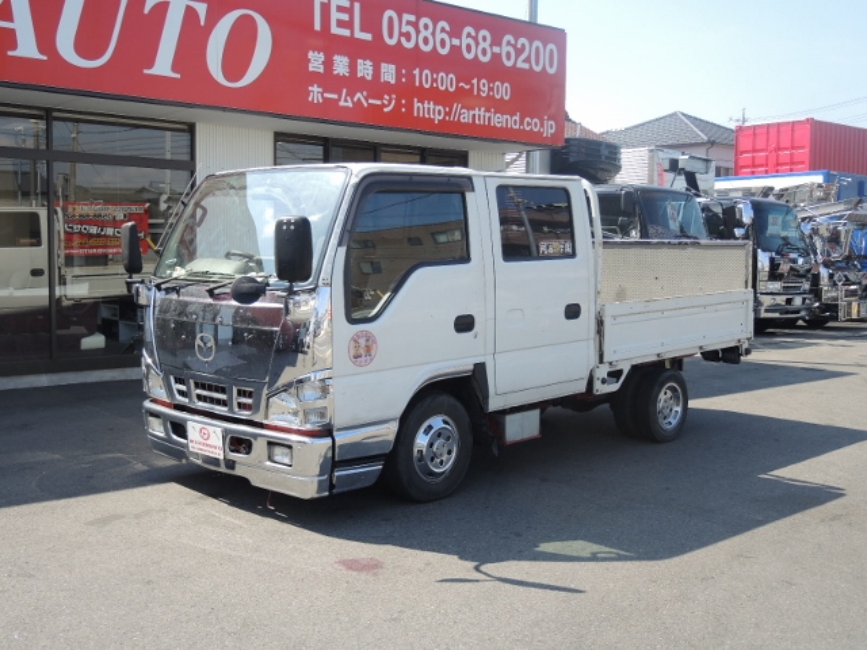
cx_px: 434
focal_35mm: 38
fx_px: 952
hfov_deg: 49.0
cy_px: 325
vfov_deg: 37.7
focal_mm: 8.2
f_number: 2.2
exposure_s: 1/800
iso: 80
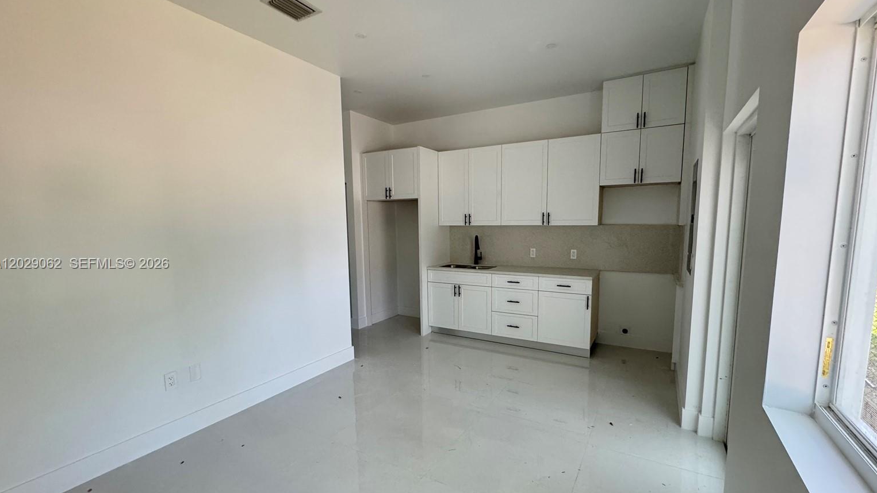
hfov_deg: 99.3
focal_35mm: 16
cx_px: 450
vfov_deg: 67.0
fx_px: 372
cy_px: 264
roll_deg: +0.3
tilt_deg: -7.0
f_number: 2.2
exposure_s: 1/60
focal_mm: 2.22
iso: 400
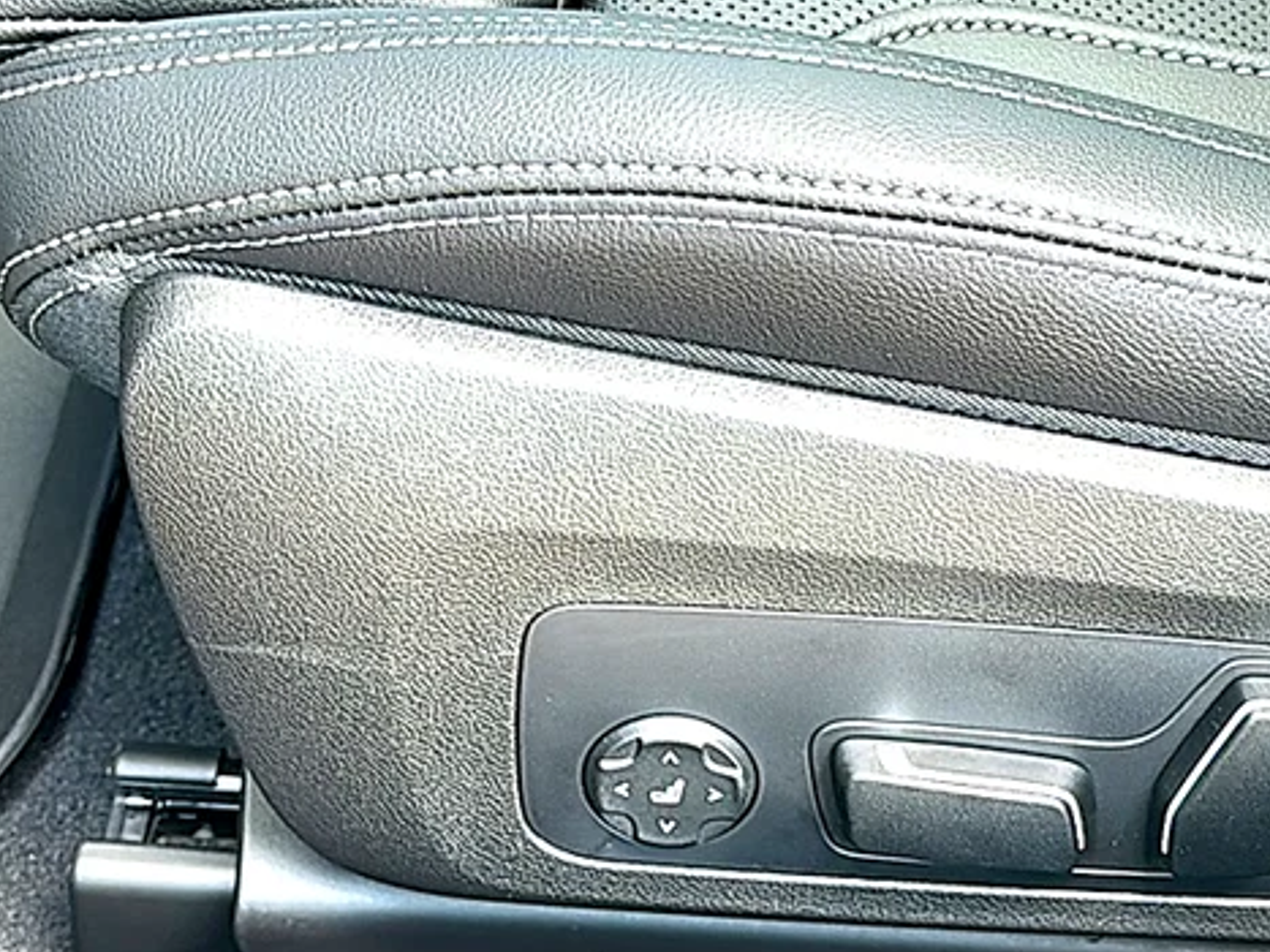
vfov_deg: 21.3
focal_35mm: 69
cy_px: 543
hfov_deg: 27.9
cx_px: 919
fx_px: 2531
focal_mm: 6.86
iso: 64
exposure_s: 1/61
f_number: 1.78
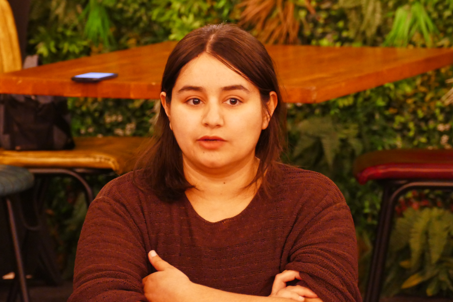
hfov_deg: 9.5
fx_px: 2717
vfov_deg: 6.4
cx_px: 226
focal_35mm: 216
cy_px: 151
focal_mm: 78.7
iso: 1600
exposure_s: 1/10
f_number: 4
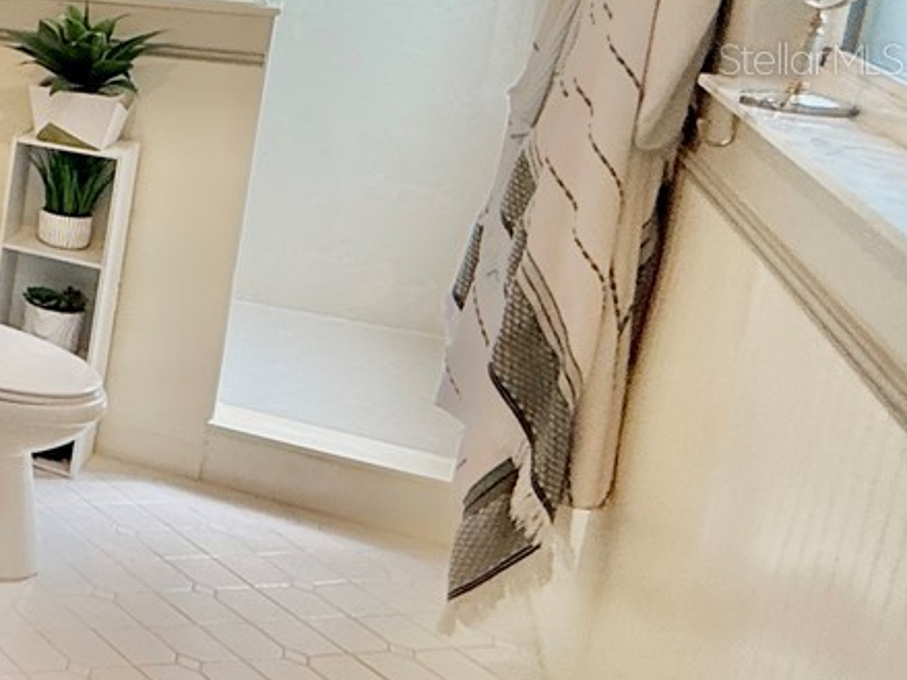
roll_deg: -0.9
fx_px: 1336
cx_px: -740
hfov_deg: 22.0
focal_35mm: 51
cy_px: 58
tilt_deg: -10.5
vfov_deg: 27.4
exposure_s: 1/120
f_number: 2.2
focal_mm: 2.22
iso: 80
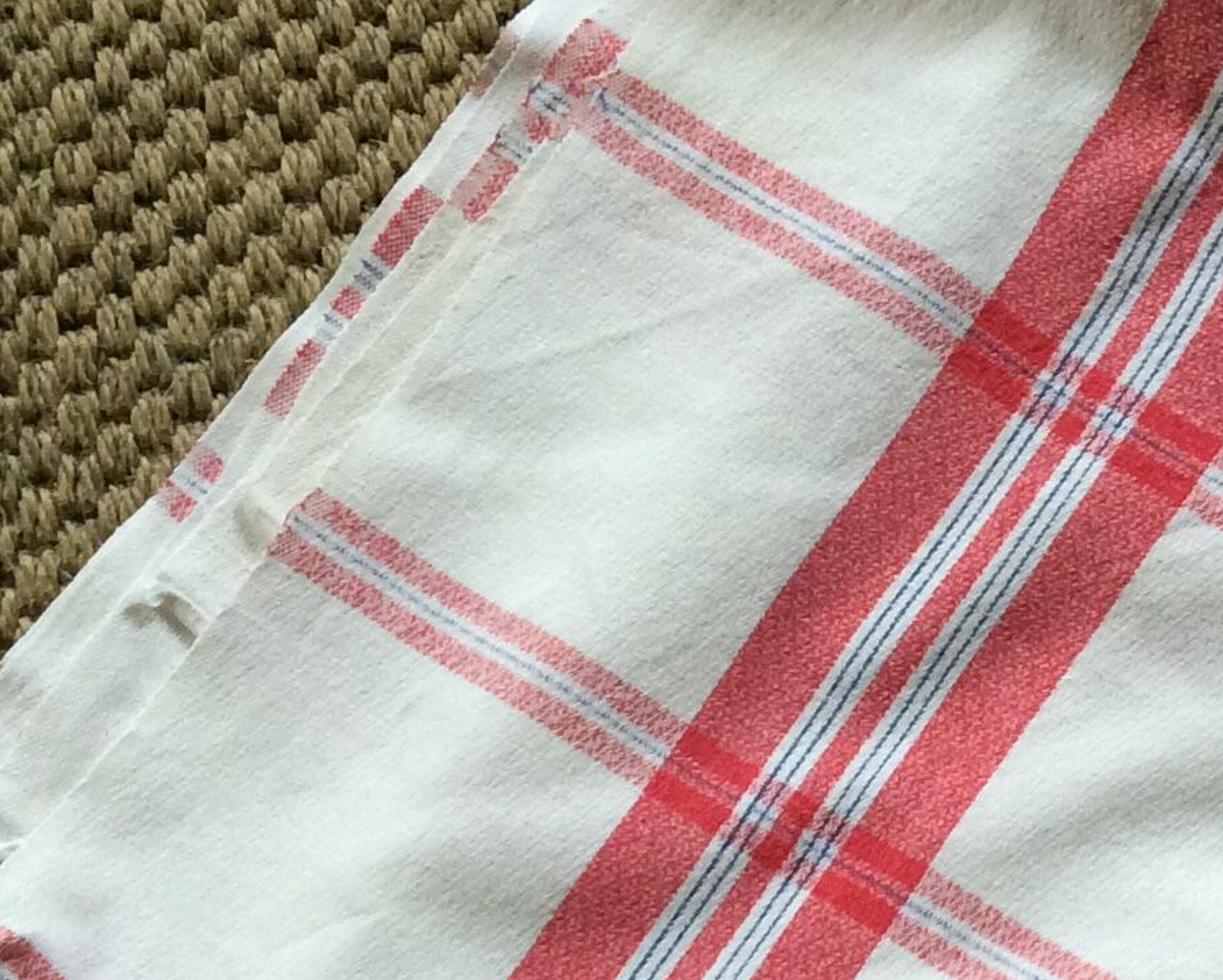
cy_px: 782
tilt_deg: -79.5
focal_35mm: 90
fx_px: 3259
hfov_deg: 21.0
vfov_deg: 17.0
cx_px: 953
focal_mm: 3.3
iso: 80
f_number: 2.4
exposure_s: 1/25
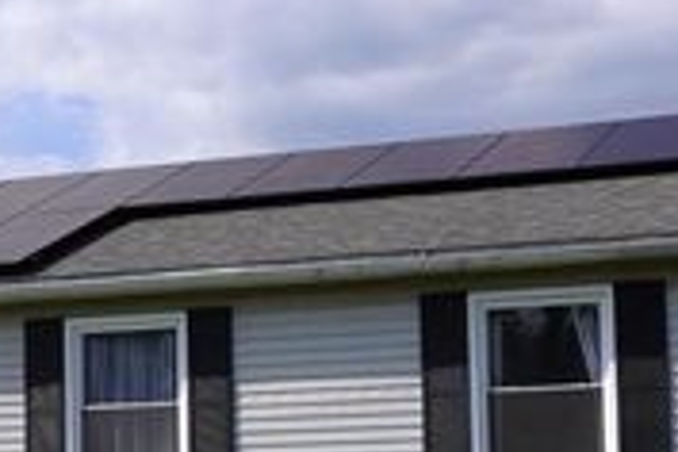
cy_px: 393
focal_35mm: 65
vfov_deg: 20.6
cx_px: 142
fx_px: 1224
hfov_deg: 30.3
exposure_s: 1/250
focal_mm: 23
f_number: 10
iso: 100
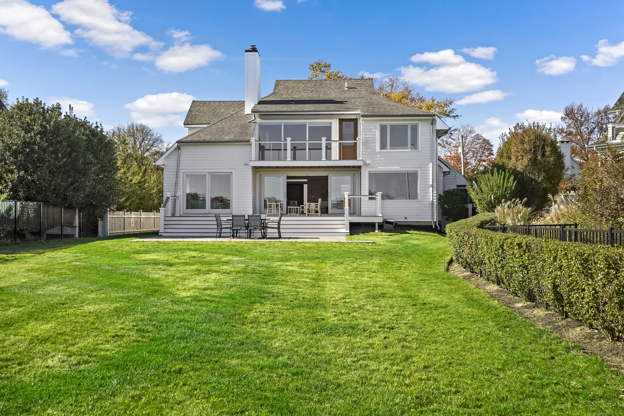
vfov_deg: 37.9
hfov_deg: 54.4
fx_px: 607
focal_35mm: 35
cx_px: 312
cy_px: 208
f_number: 10
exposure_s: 1/200
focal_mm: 35
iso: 50
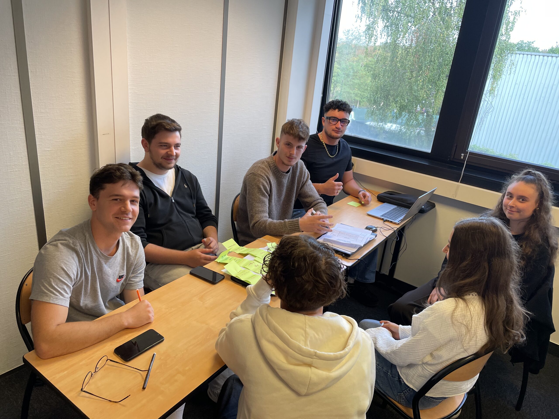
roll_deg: -5.5
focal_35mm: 26
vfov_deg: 53.1
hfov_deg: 67.3
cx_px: 280
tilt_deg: -20.6
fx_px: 420
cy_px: 210
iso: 80
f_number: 1.6
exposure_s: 1/100
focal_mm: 4.2
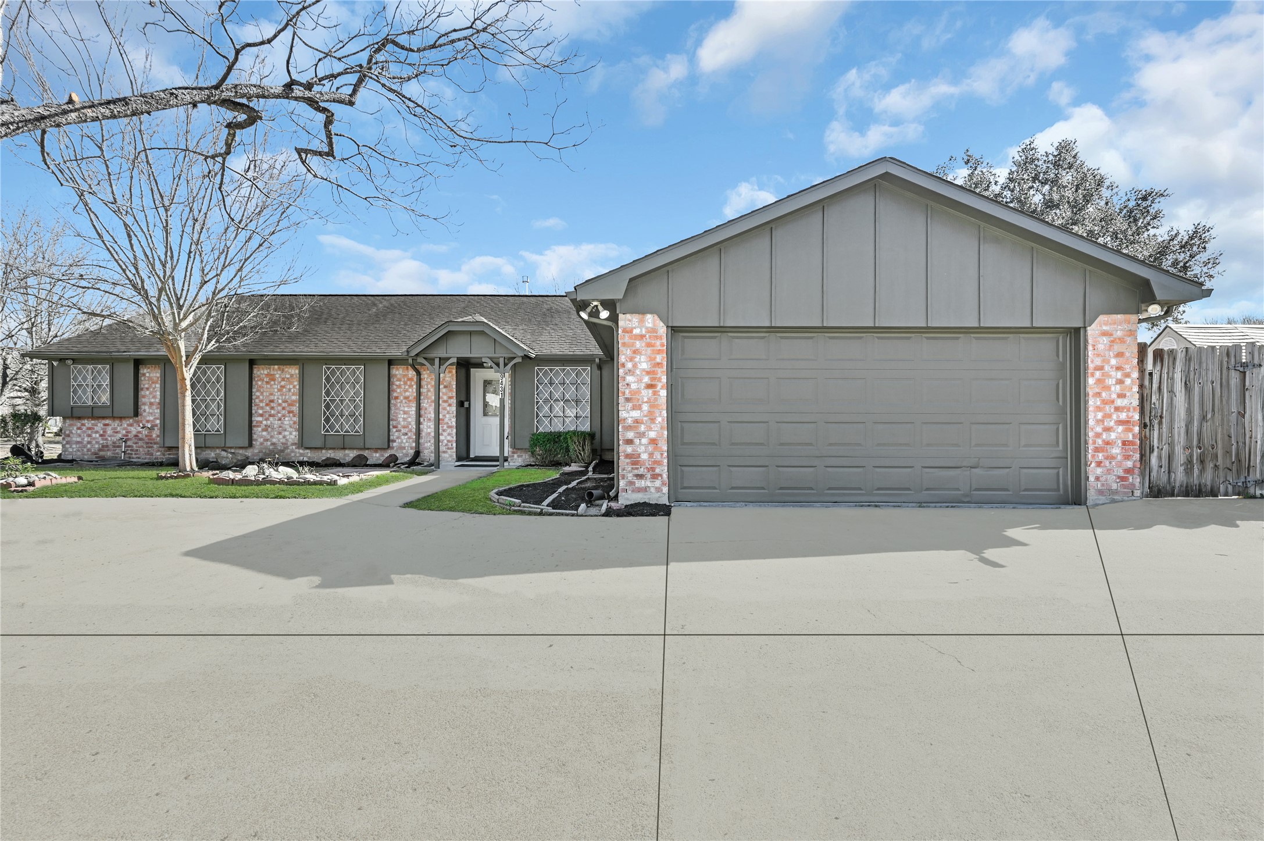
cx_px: 632
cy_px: 420
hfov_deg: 88.5
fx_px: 649
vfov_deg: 65.9
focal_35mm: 18
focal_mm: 18.5
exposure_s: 1/100
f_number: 11
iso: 200
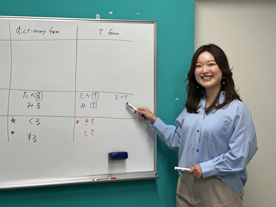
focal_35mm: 77
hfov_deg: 25.3
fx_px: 614
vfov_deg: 19.1
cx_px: 138
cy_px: 104
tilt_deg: -2.1
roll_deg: -0.3
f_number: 2.8
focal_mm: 9
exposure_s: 1/100
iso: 160
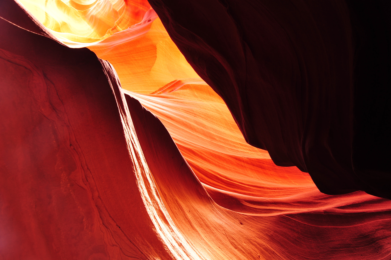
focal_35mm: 45
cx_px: 196
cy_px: 130
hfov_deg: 43.6
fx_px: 488
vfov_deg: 29.8
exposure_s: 10
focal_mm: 45
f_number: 10
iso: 400
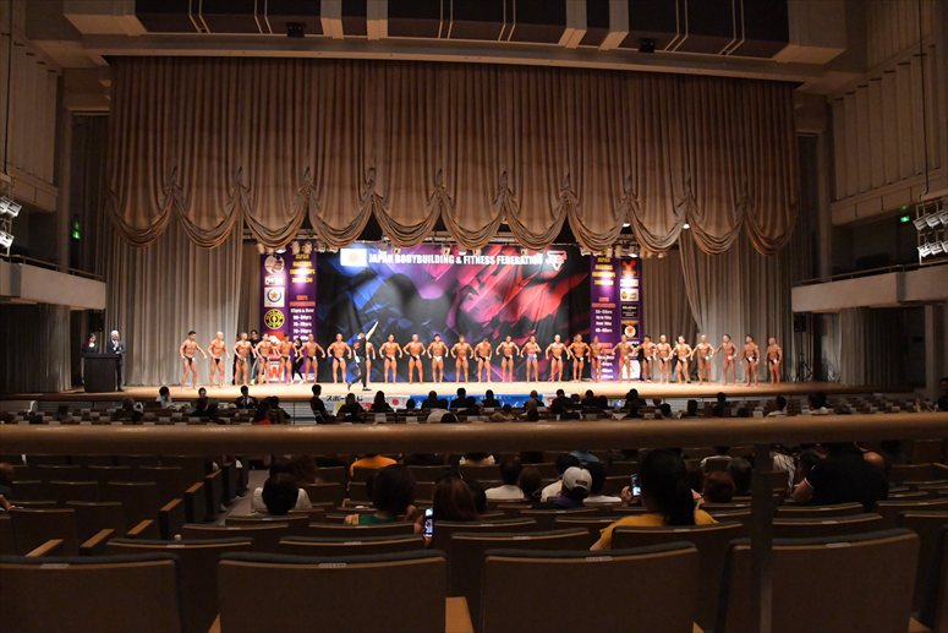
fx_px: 737
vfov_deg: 46.4
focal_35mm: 28
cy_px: 316
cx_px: 474
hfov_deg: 65.5
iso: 14400
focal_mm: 28
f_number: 5.6
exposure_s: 1/400
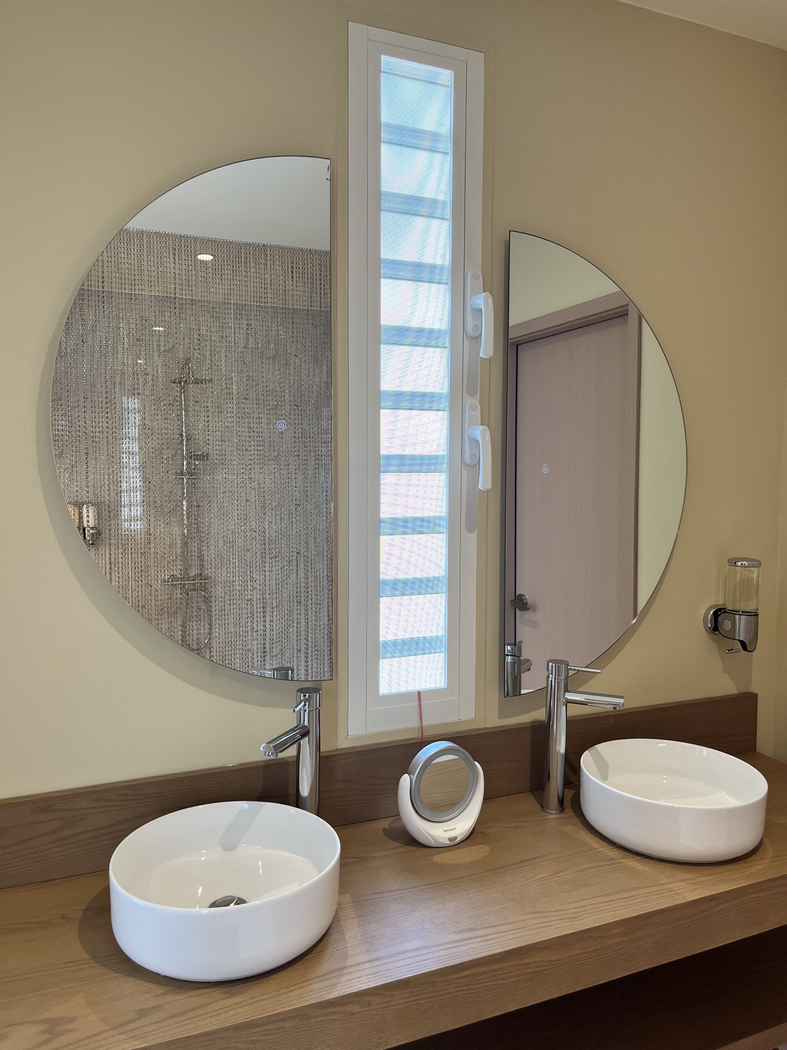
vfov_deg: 67.3
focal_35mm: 26
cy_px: 525
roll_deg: +0.3
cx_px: 394
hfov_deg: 53.1
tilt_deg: -5.3
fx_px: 788
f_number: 1.6
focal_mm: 5.1
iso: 100
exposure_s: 1/122
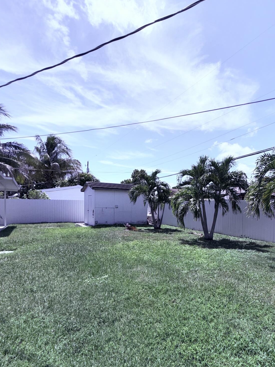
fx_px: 201
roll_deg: -1.4
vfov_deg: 84.1
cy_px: 211
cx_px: 183
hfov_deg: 66.8
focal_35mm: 19
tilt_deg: -1.0
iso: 16
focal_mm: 2.22
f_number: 2.2
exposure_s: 1/2092
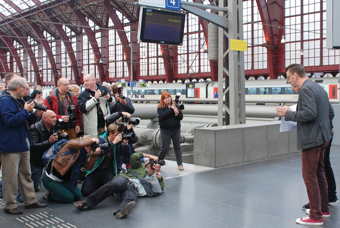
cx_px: 170
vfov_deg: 43.8
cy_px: 114
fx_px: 284
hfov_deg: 61.8
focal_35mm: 30
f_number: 4
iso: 320
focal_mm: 20
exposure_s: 1/60
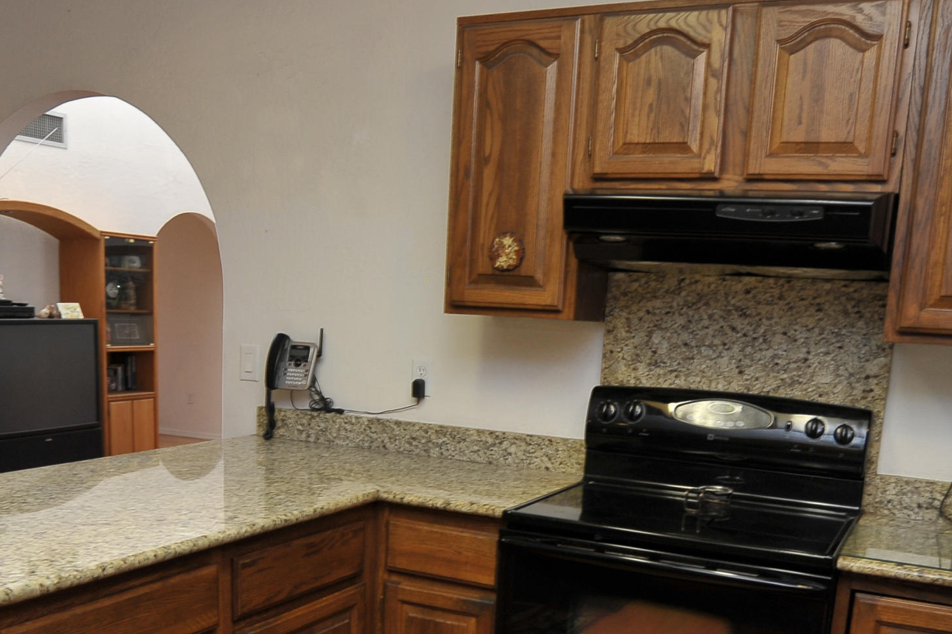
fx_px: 978
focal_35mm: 37
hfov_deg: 51.9
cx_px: 452
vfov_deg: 34.3
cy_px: 548
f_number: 6.3
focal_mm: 18
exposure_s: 1/30
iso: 500
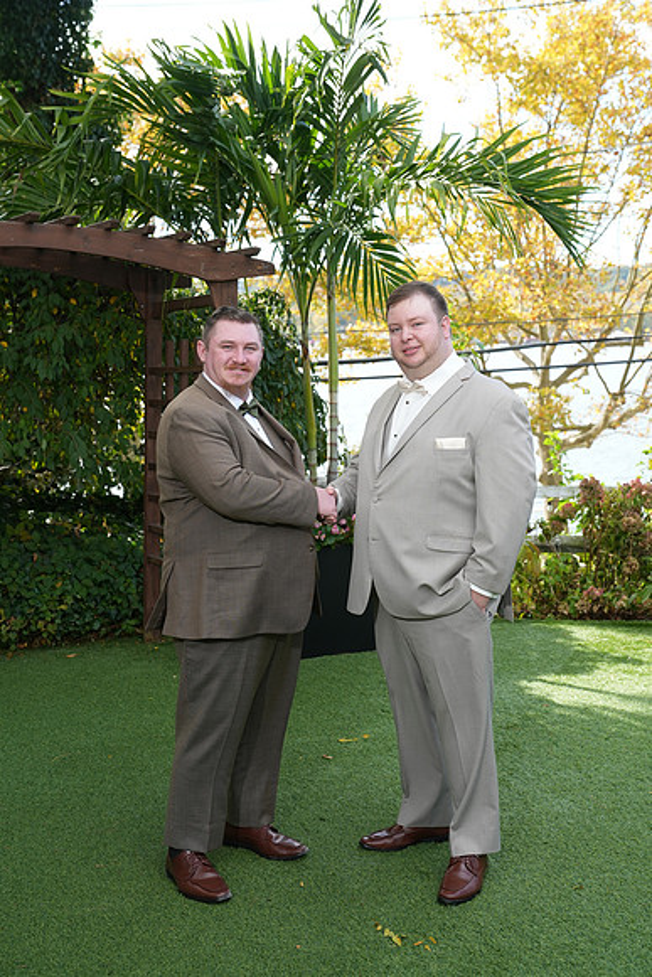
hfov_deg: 29.9
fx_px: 1222
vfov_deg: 43.6
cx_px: 326
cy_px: 488
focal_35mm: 45
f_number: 4.5
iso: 200
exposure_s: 1/200
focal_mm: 45
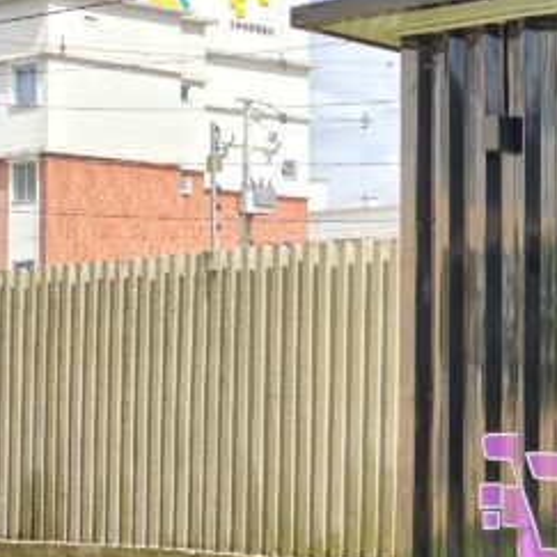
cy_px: 328
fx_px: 1693
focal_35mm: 93
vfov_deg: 18.7
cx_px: 1112
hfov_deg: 15.1
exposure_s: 1/873
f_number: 1.7
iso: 147
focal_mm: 4.71
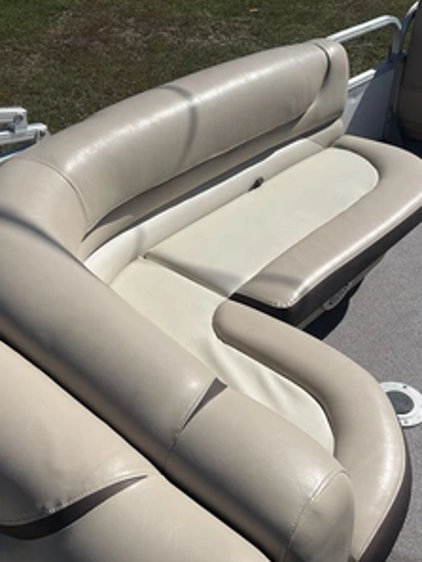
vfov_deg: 47.8
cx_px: 216
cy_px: 280
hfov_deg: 36.8
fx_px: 633
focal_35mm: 39
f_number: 1.8
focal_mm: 3
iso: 25
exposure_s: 1/4065
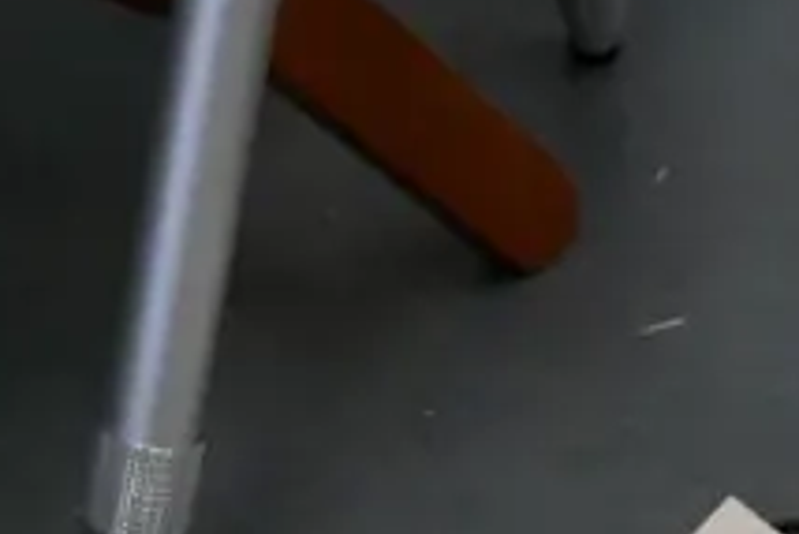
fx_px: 3309
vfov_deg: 8.6
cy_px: 1195
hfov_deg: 13.6
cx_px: 784
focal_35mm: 149
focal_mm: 15
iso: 640
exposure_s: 1/60
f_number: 4
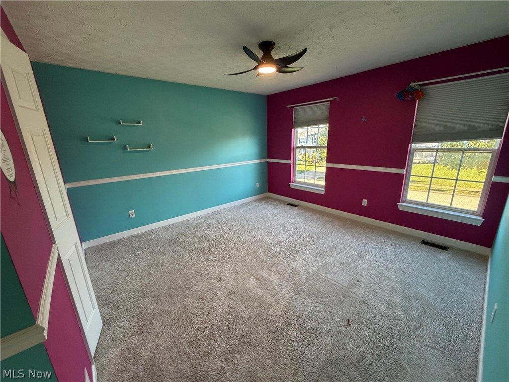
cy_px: 191
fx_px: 206
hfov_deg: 102.1
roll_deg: +1.5
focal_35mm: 14
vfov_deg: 85.7
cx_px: 254
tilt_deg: -14.5
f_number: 2.2
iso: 320
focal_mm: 2.22
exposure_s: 1/88
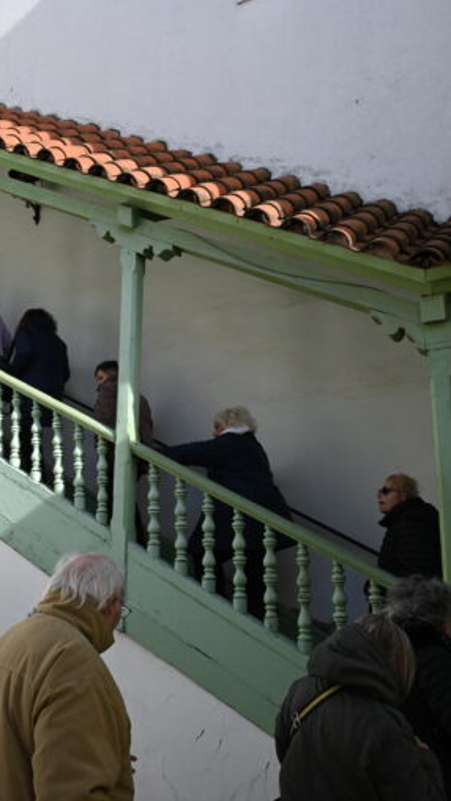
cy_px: 400
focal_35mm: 38
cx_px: 155
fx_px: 807
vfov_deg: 52.8
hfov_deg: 31.0
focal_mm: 24
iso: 640
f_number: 5.6
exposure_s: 1/2000
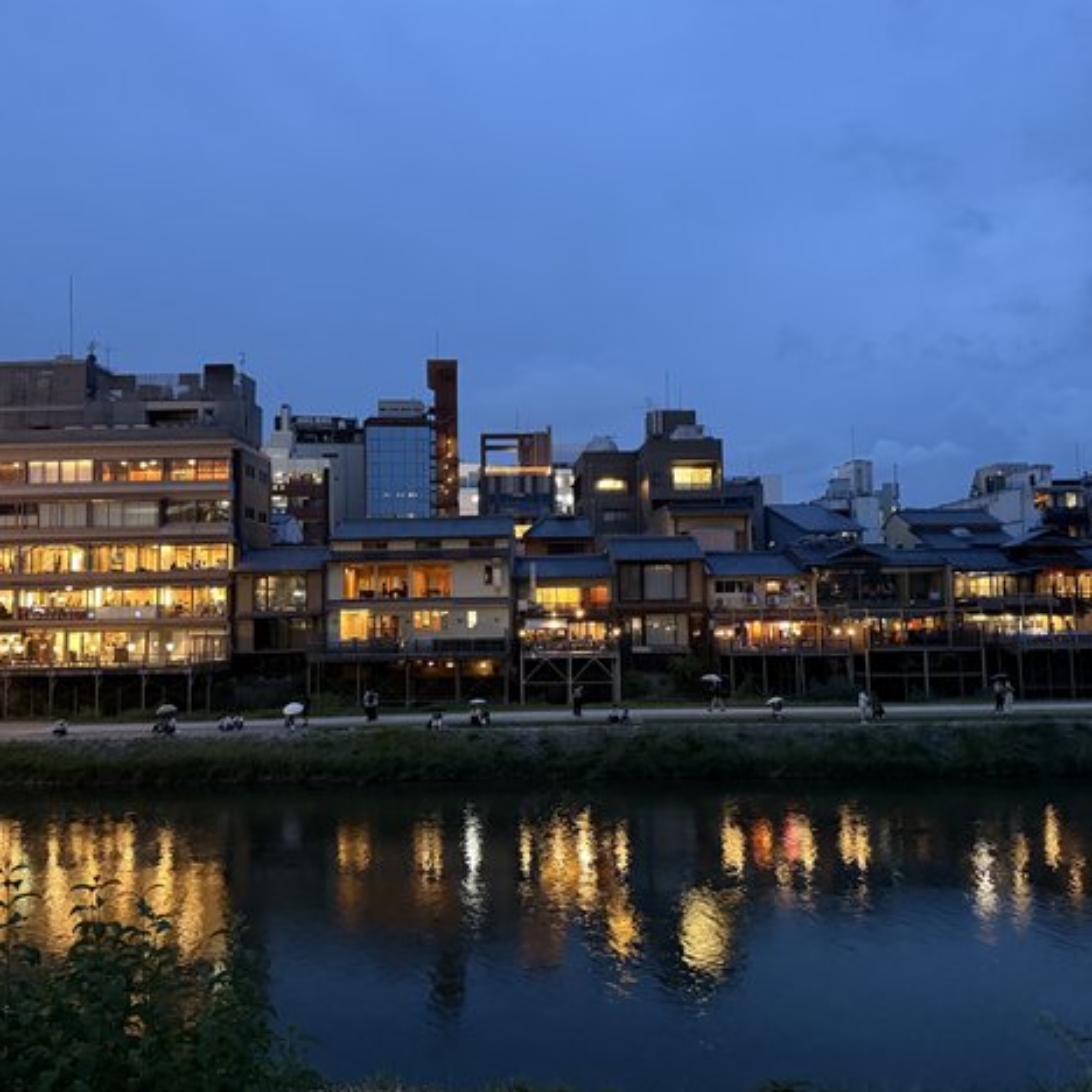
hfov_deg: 55.6
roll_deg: +0.4
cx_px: 513
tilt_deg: +4.6
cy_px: 537
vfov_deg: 55.6
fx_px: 1035
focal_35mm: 29
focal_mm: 6.76
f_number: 1.78
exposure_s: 1/30
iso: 1000
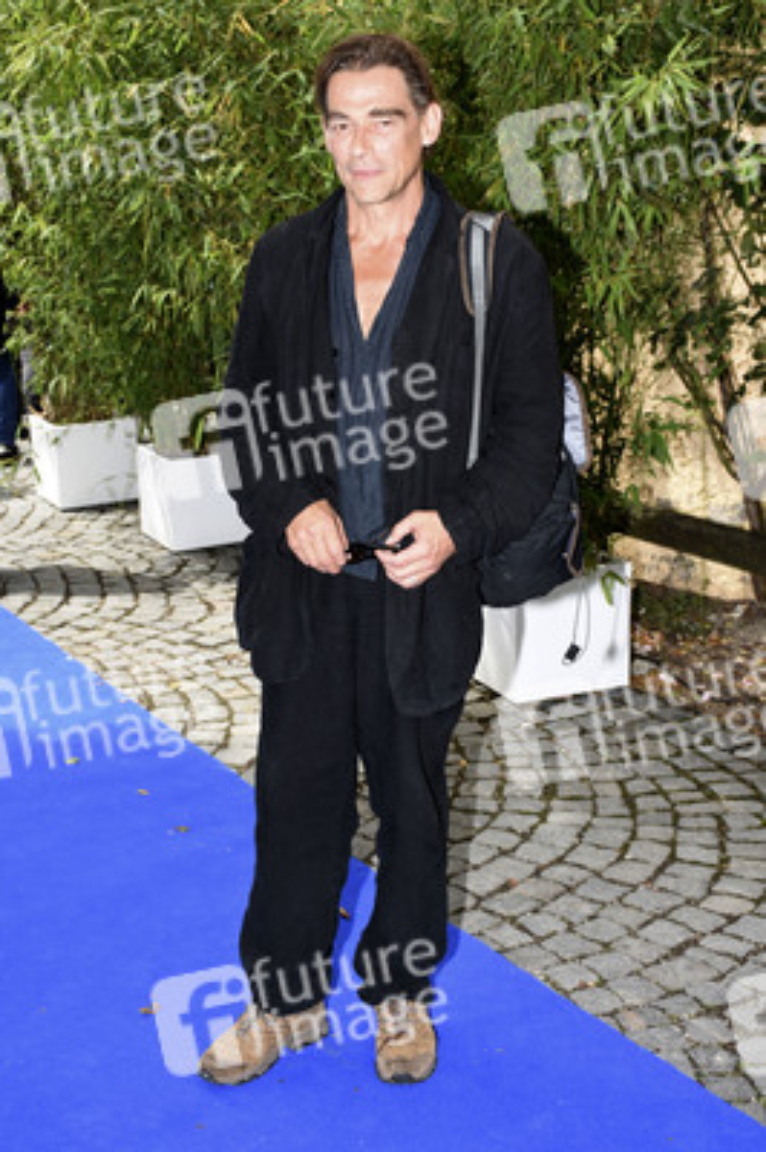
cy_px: 576
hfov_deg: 28.0
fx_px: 1535
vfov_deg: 41.1
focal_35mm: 48
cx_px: 383
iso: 100
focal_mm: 32
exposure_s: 1/160
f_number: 6.3
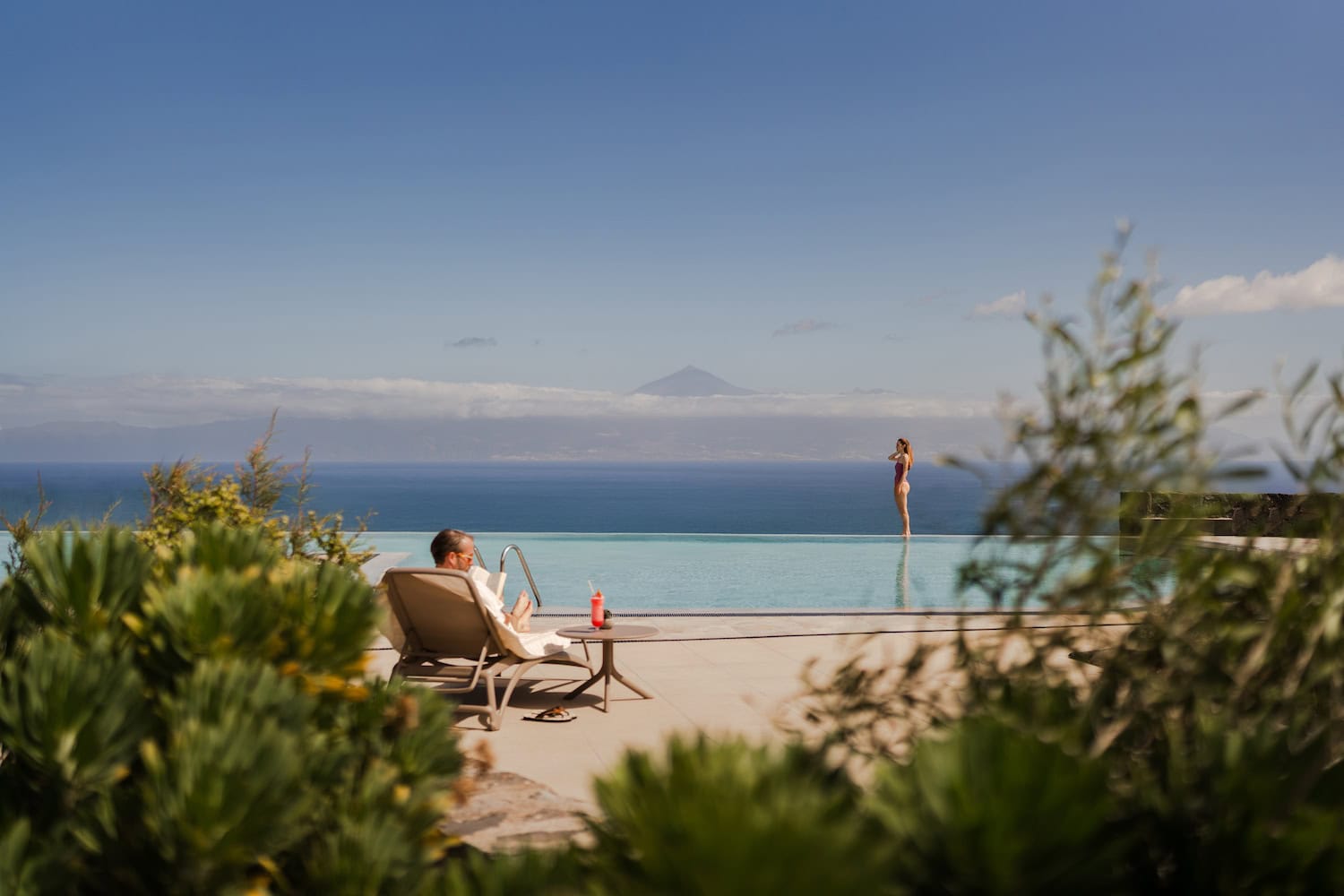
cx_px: 672
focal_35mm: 35
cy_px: 448
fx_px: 1307
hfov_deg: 54.4
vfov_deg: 37.9
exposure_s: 1/6400
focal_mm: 35
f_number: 1.4
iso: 50
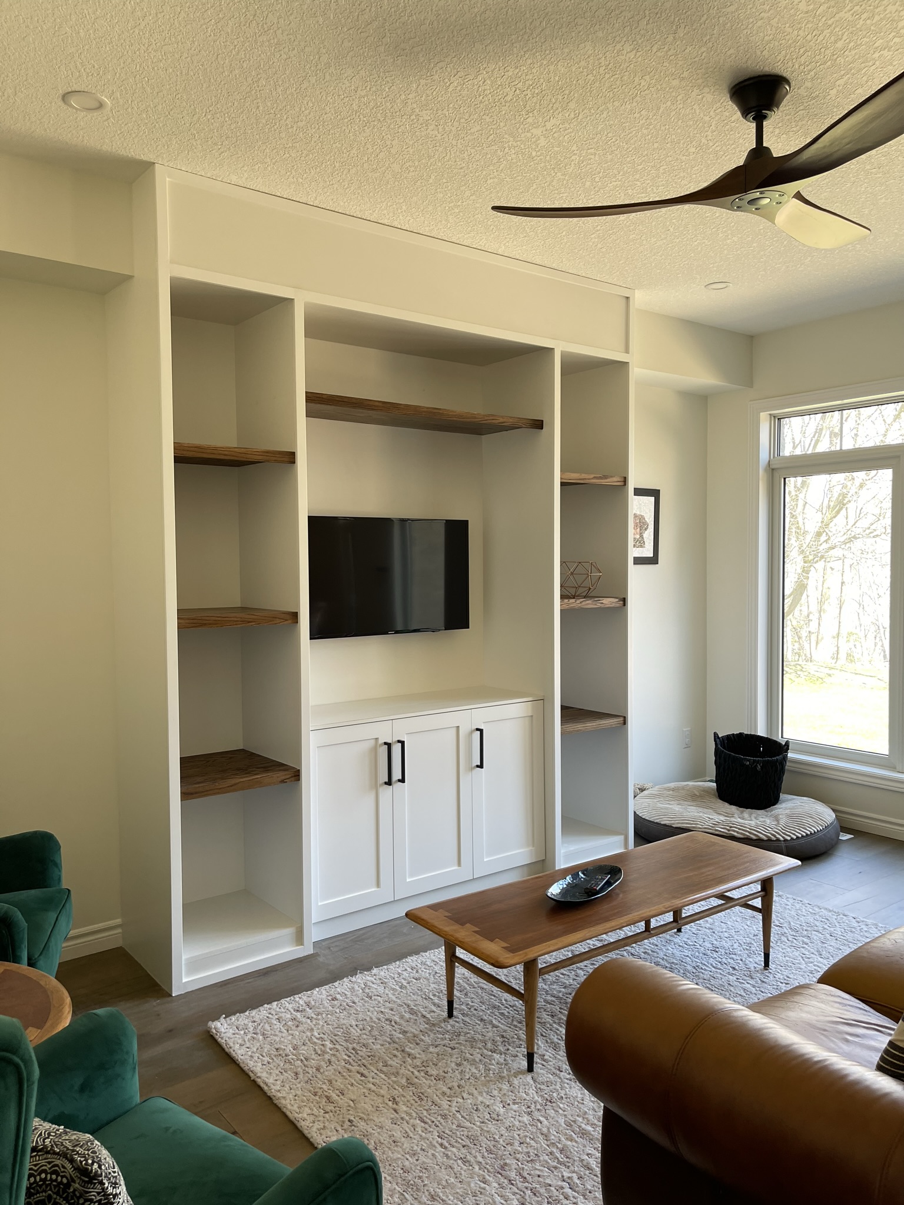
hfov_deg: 53.1
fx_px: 905
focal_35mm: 26
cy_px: 602
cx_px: 452
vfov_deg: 67.3
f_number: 1.6
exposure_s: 1/121
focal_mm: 5.1
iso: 80
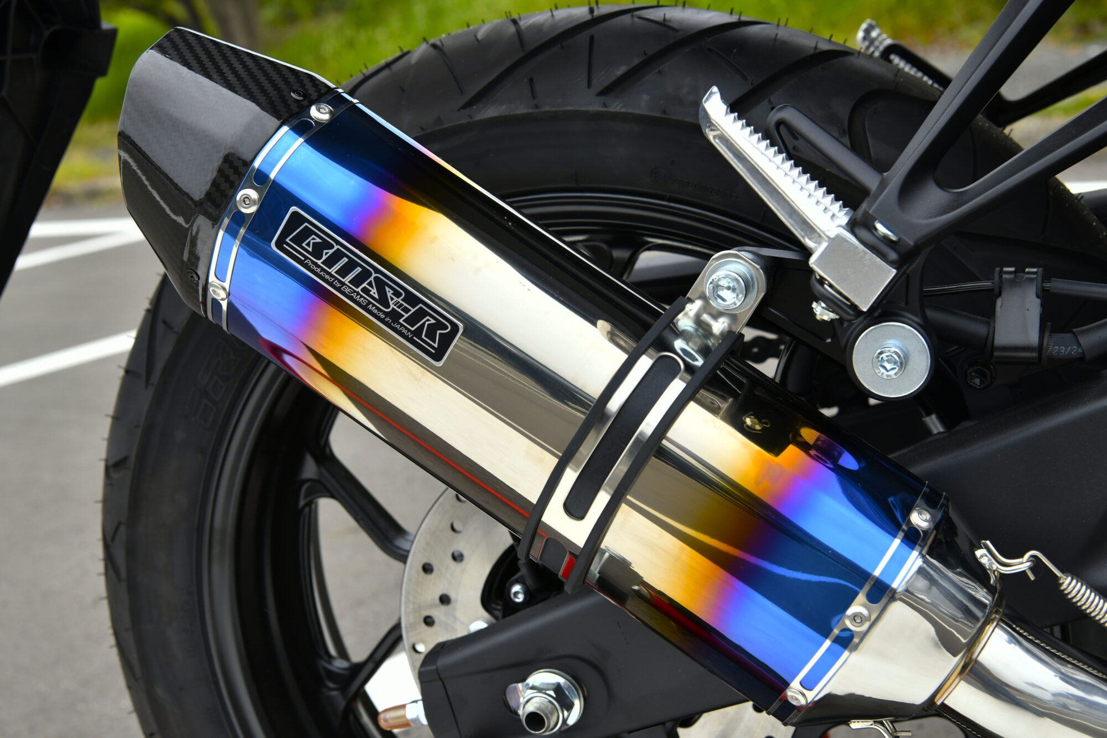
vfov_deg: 24.6
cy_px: 369
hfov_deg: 36.2
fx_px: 1691
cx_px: 554
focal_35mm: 55
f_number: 10
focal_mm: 55
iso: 800
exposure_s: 1/640
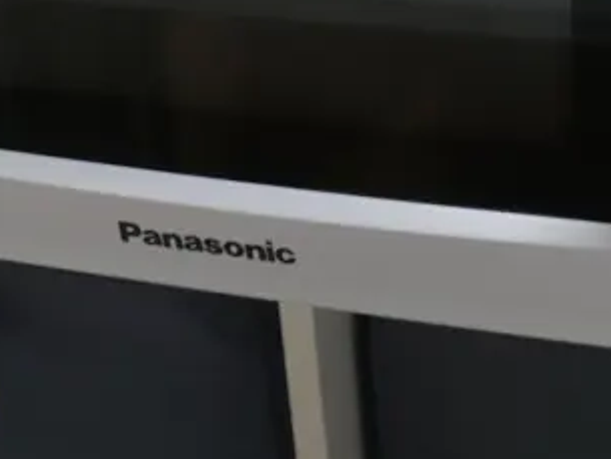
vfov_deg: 14.4
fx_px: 1660
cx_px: 292
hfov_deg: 20.9
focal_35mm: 94
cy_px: -285
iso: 200
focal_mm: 14
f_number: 3.5
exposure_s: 1/60
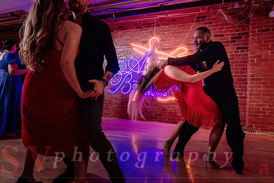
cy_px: 92
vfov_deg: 53.2
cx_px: 137
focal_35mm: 24
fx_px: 183
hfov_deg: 73.7
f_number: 2.8
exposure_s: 1/100
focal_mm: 24
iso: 640
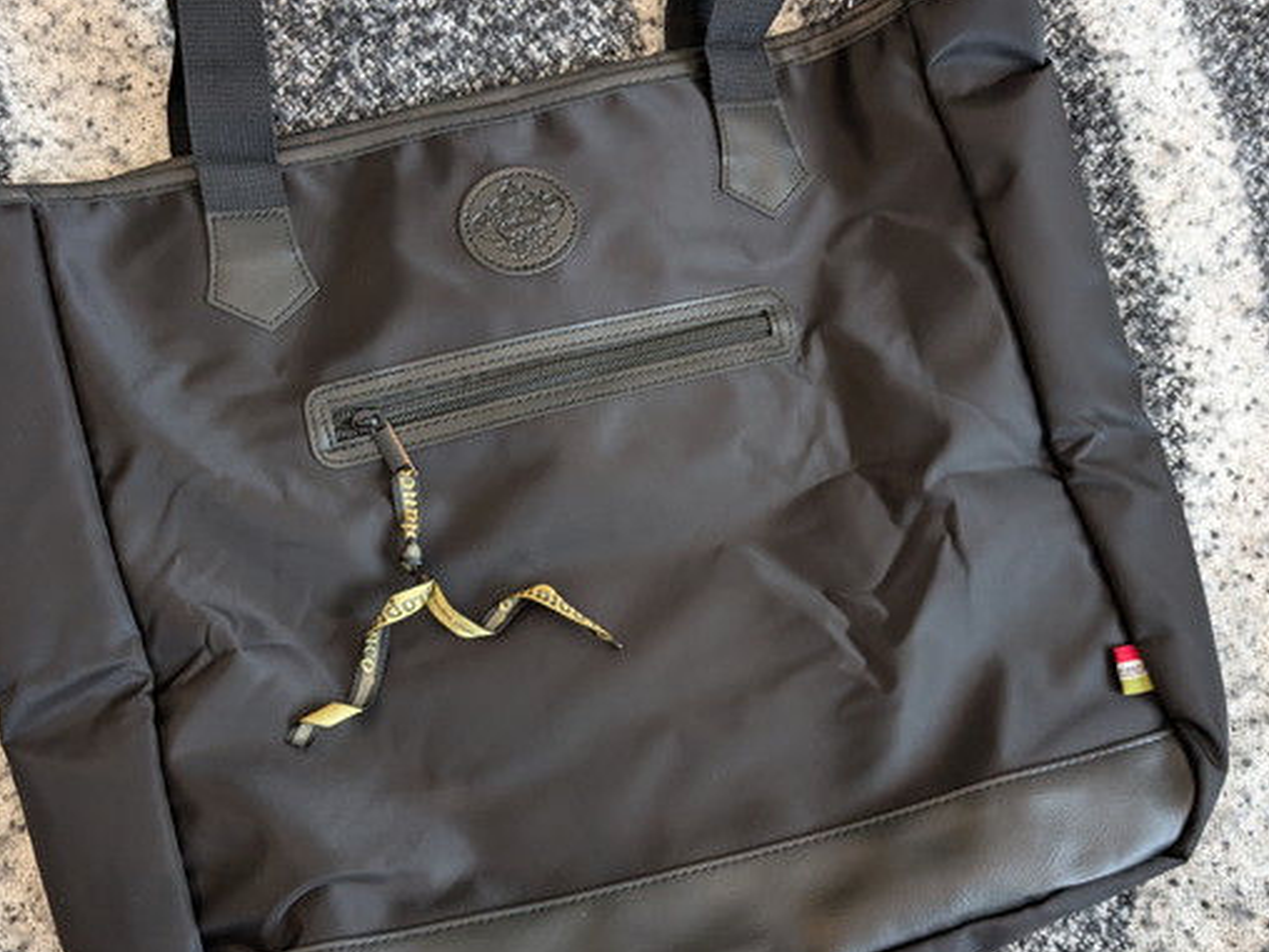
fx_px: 1246
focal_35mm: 34
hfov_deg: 53.8
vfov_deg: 41.7
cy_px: 525
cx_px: 550
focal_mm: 4.38
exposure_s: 1/33.4
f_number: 1.73
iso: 357
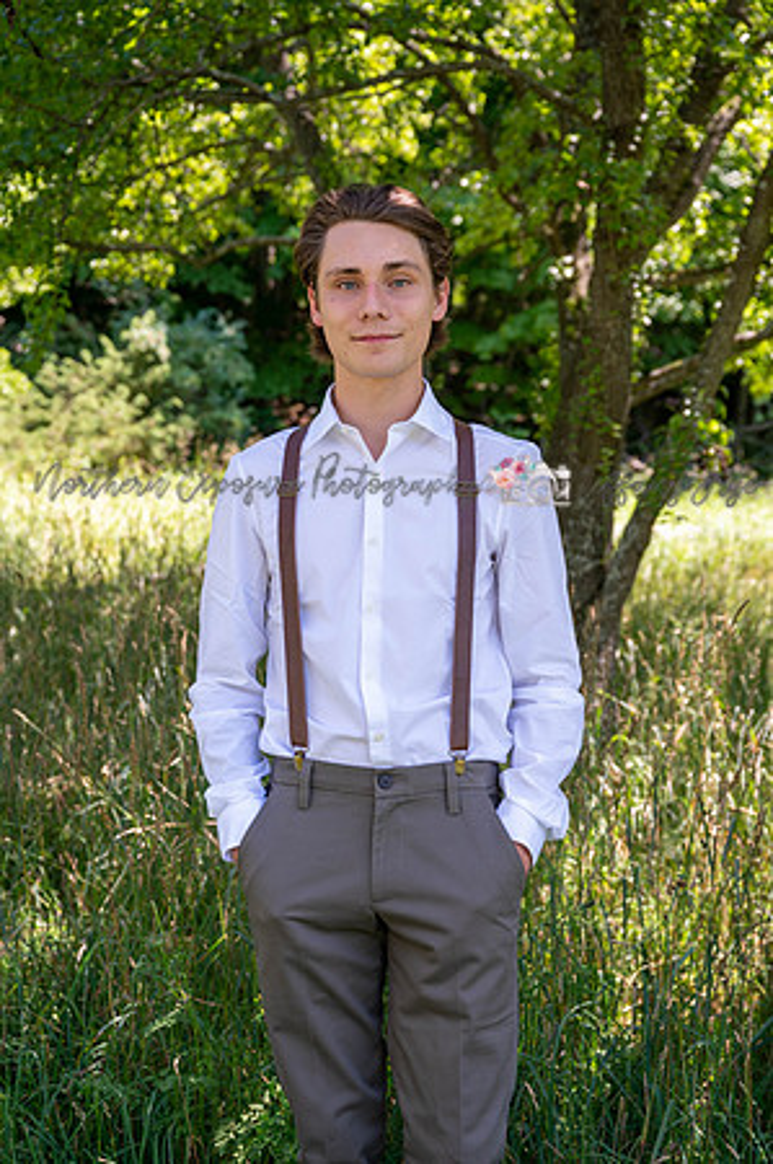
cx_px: 386
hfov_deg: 29.8
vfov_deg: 43.6
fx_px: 1453
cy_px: 582
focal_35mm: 45
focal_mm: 45
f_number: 4
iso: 250
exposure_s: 1/250
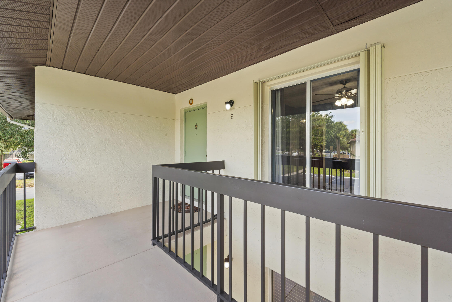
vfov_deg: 81.2
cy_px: 151
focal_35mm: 14
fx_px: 176
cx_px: 226
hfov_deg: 104.3
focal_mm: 14
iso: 250
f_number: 9
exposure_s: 1/30
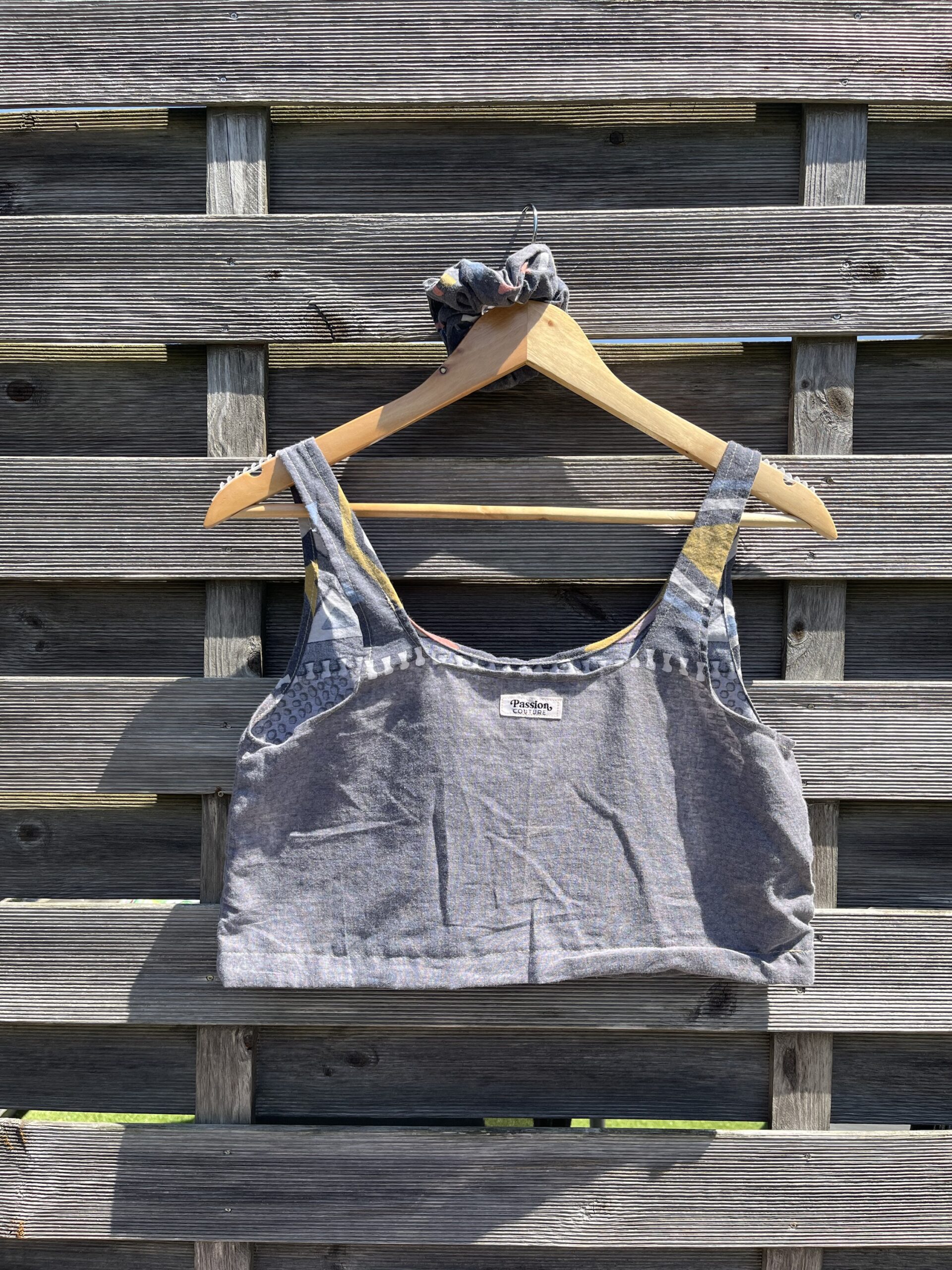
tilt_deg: -1.1
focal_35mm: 26
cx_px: 476
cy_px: 635
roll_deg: -1.2
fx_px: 953
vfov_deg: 67.3
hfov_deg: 53.1
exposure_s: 1/1647
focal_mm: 5.1
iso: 50
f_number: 1.6
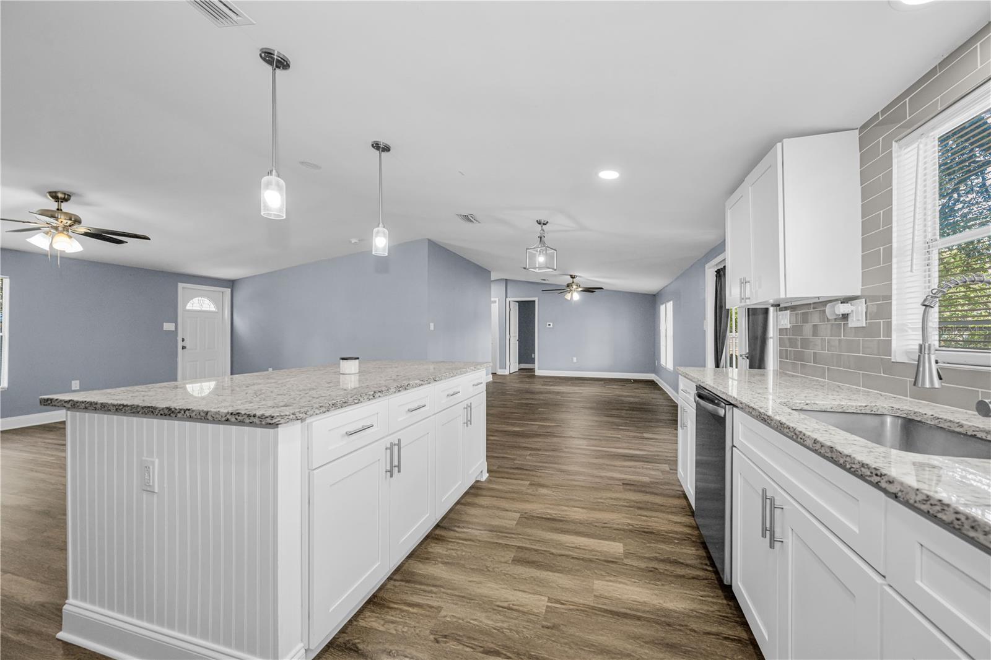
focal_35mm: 14
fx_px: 385
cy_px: 330
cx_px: 496
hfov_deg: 104.3
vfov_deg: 81.2
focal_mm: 14
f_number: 8
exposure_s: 1/40
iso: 250
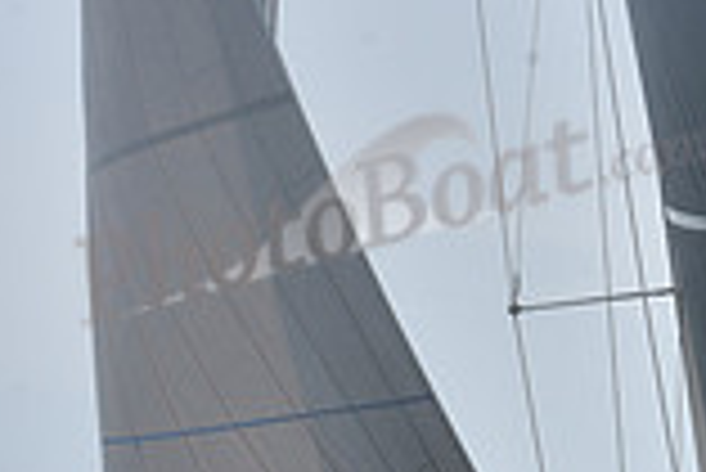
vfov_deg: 5.3
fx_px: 5084
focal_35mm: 259
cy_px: 793
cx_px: 944
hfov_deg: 7.8
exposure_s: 1/800
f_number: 11
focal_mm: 70
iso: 320
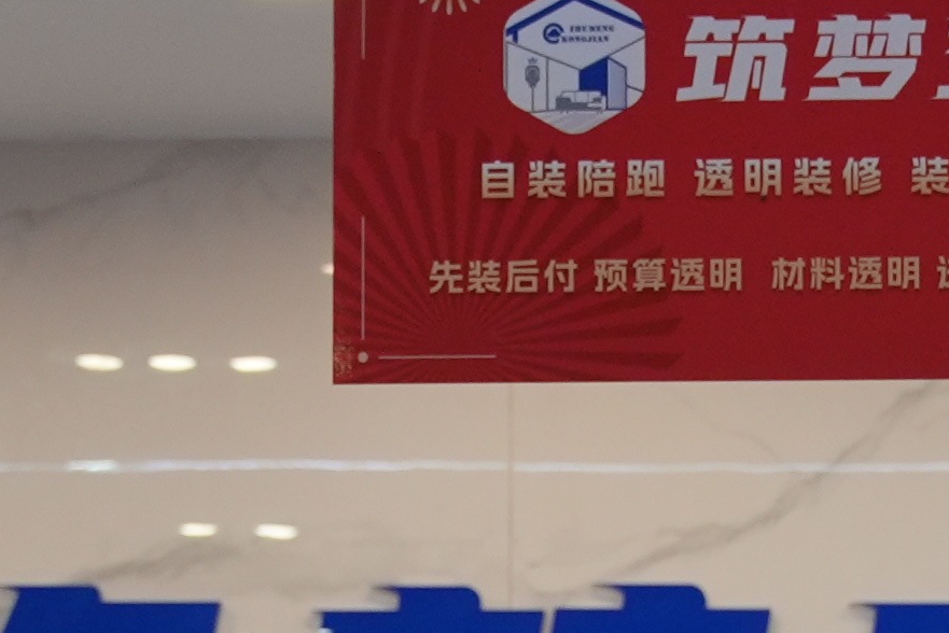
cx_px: 436
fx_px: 8886
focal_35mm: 337
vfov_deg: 4.1
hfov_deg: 6.1
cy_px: 817
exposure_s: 1/160
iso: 1250
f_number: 4
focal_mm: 70
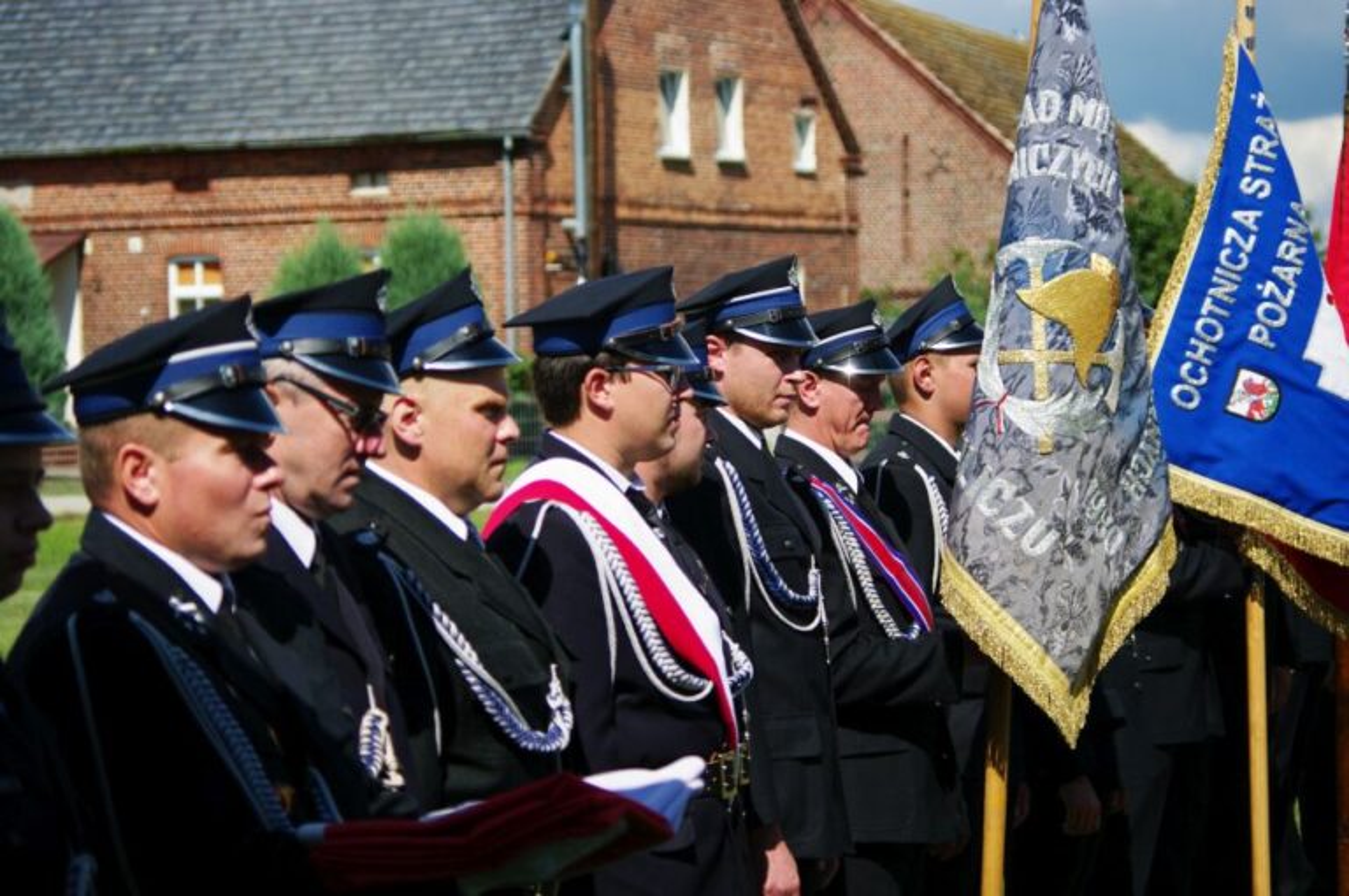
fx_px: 3817
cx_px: 674
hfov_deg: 20.0
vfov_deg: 13.4
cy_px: 448
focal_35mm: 102
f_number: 4.5
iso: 200
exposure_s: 1/1500
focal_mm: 68
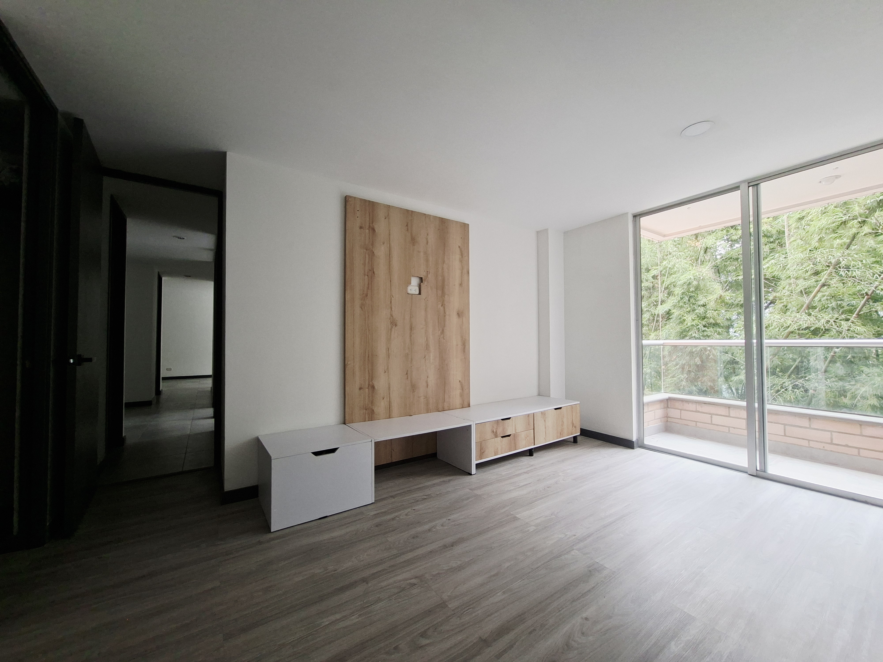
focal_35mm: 13
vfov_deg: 89.9
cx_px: 442
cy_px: 331
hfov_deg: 106.2
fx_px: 332
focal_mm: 1.74
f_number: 2.2
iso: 80
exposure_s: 1/40
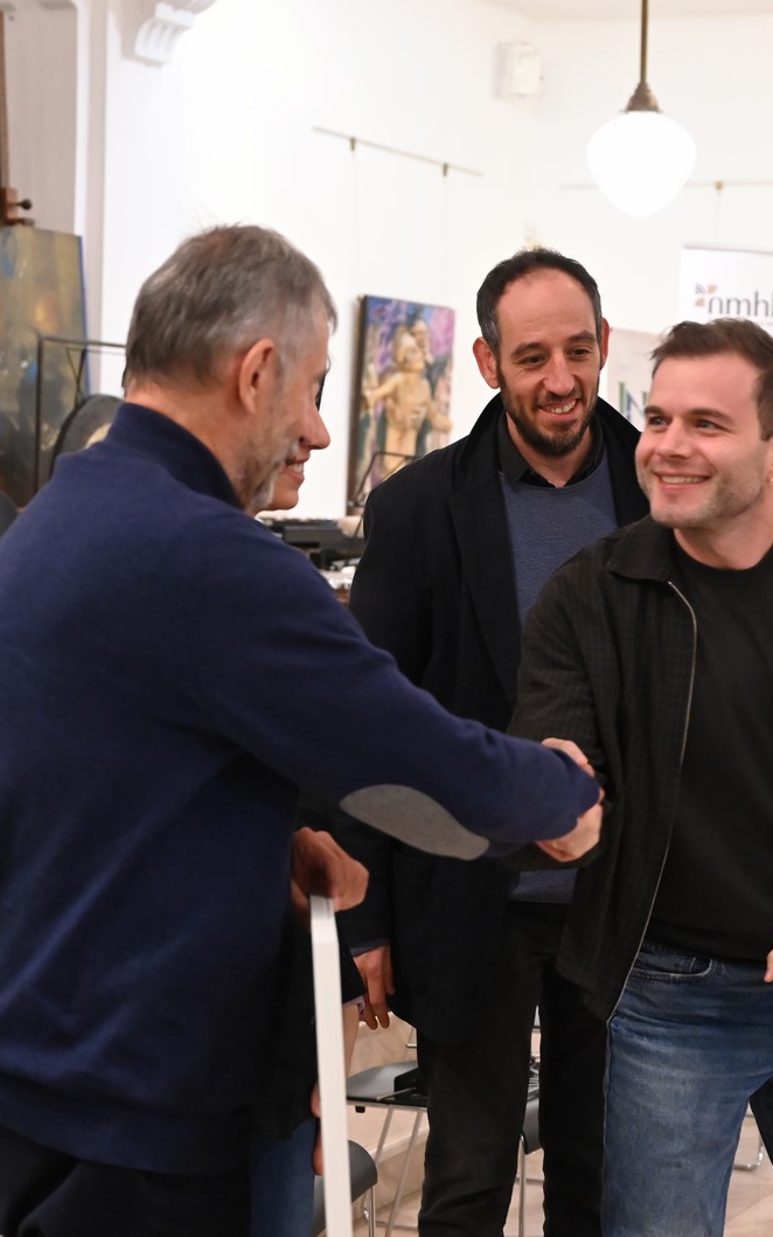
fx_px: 2696
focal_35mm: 80
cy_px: 616
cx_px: 462
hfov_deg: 16.3
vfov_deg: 25.8
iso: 6400
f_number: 4
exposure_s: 1/125
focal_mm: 52
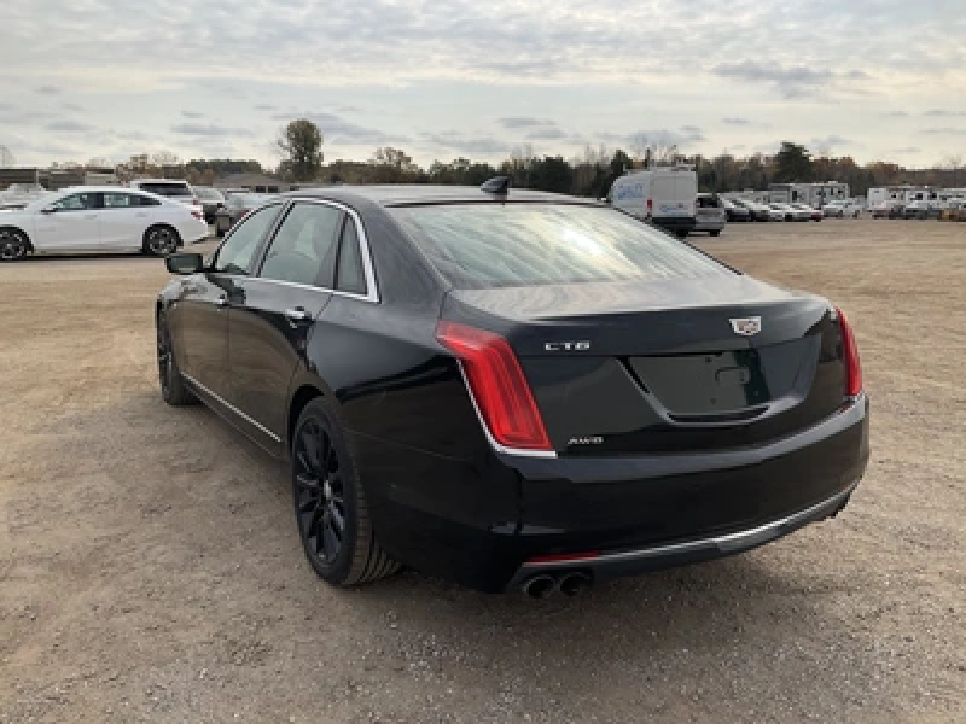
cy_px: 362
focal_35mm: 29
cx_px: 483
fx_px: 809
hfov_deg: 61.7
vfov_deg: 48.2
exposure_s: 1/2427
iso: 25
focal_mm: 3
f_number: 1.8
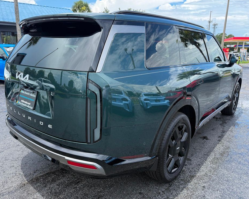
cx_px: 124
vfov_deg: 54.9
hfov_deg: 66.0
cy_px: 96
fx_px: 192
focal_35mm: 26
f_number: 1.78
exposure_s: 1/2110
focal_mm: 6.76
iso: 100
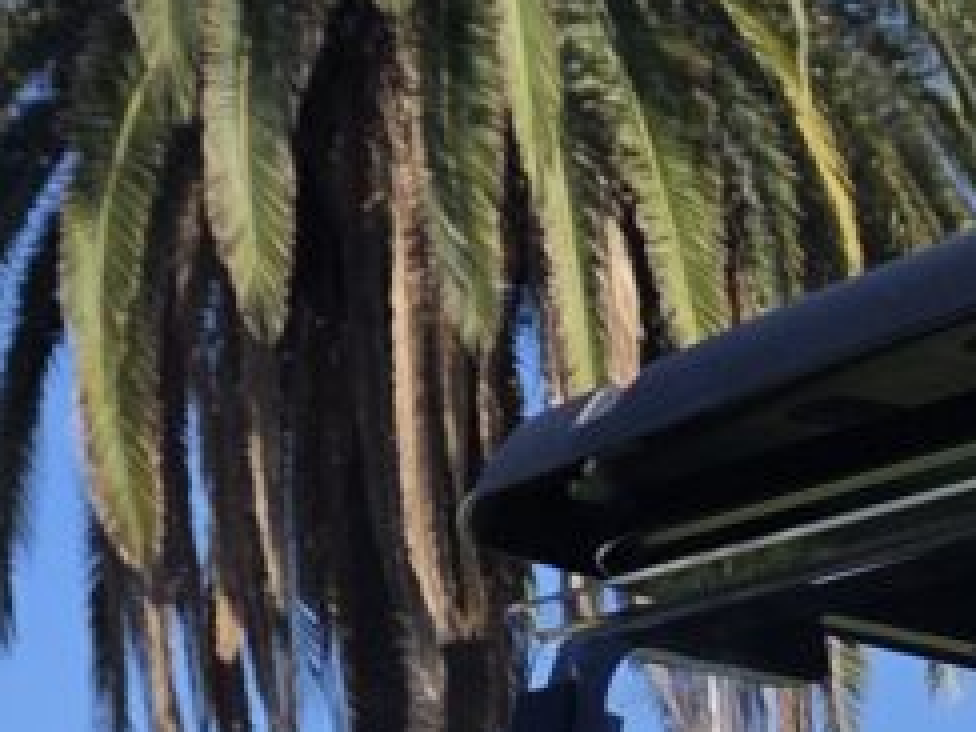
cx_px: 636
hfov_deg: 13.1
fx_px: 4257
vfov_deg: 8.1
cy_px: 2324
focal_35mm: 151
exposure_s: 1/6034
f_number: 1.8
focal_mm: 5.4
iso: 80
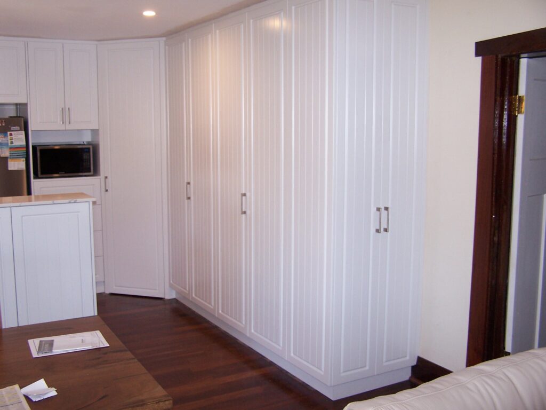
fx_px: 599
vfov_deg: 37.7
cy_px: 205
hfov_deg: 49.0
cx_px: 273
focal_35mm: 38
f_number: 2.8
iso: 140
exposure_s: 1/60
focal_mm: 6.3
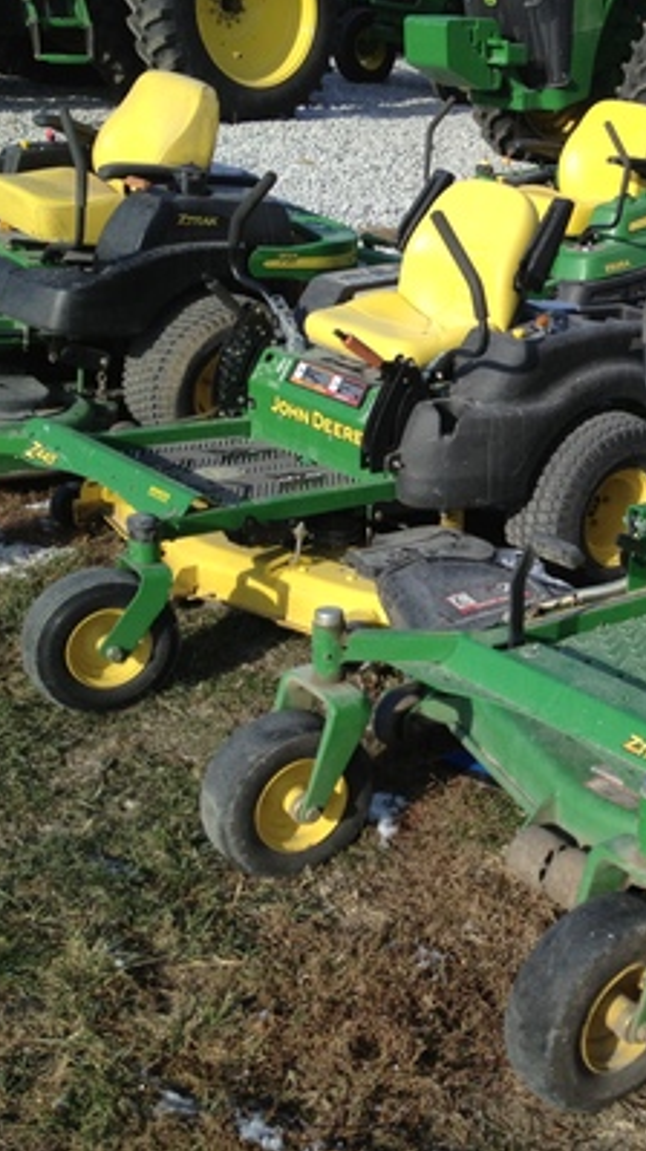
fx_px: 1586
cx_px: 698
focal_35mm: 52
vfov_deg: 39.9
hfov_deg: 21.9
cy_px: 568
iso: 50
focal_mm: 4.28
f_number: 2.4
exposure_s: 1/1416
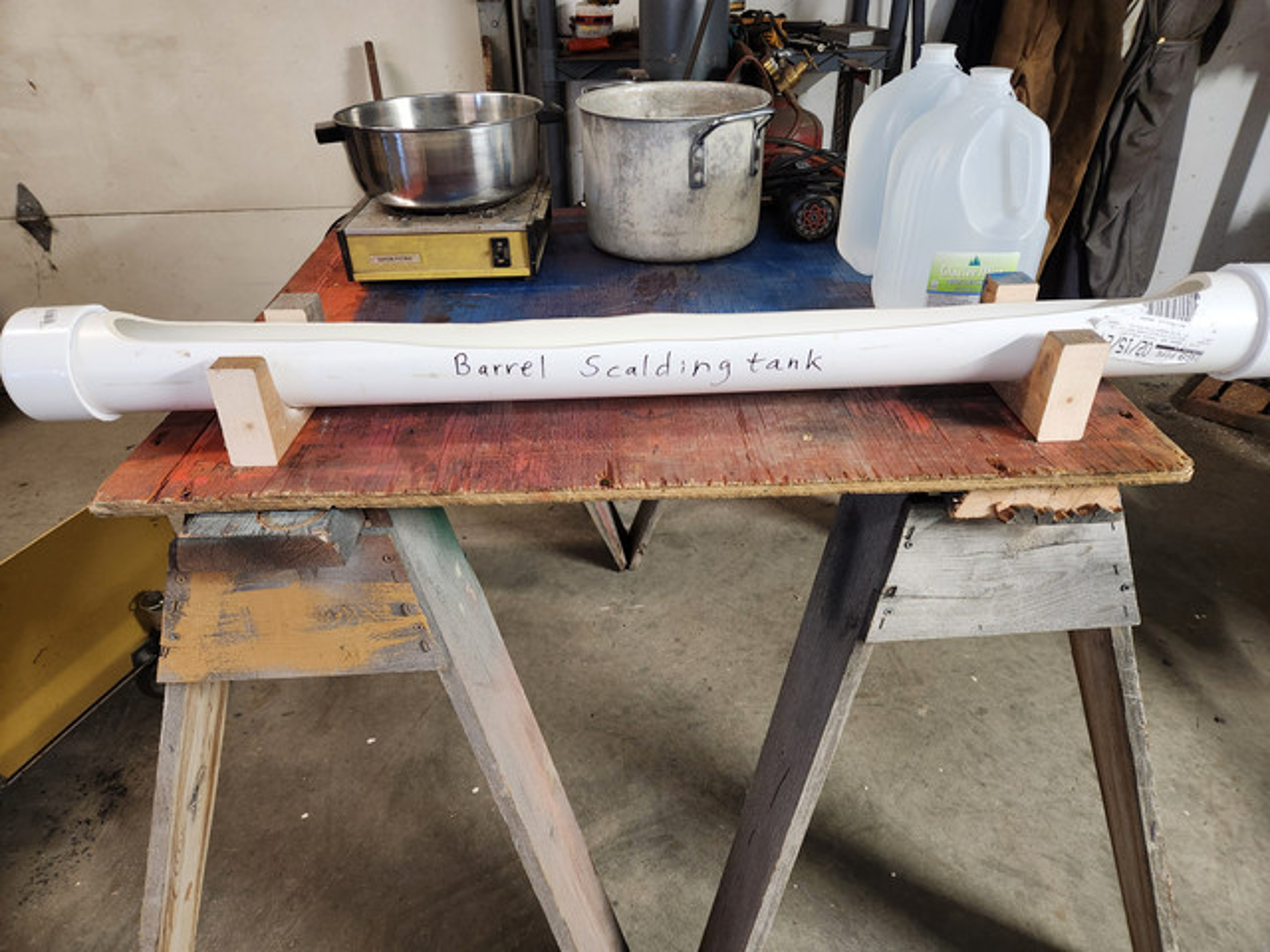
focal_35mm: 23
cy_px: 476
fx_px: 844
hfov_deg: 73.9
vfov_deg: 58.9
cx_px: 635
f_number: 1.8
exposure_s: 1/120
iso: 500
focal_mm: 5.4
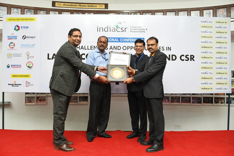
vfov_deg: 47.9
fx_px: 175
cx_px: 117
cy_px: 78
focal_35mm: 27
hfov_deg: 67.4
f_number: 5
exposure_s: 1/125
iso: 1600
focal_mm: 18
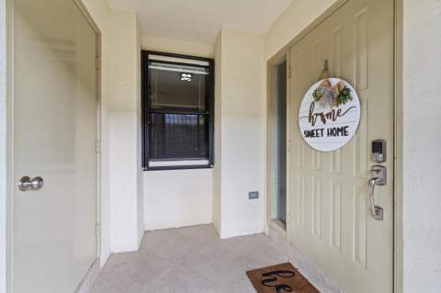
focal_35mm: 14
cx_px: 220
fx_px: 171
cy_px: 146
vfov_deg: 81.1
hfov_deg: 104.3
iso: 250
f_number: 9
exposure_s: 1/4
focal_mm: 14
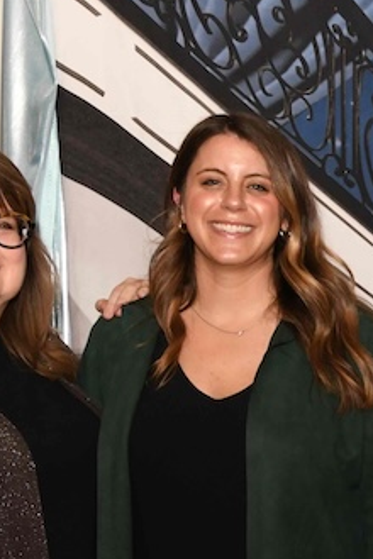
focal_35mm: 141
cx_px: 844
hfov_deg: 8.9
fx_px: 2191
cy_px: 551
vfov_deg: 14.3
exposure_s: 1/125
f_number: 8
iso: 800
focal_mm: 31
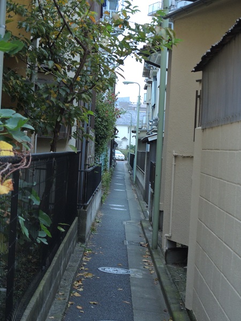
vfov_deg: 26.3
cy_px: 160
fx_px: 687
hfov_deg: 19.9
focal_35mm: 74
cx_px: 120
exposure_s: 1/20
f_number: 3.2
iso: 400
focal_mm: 15.9
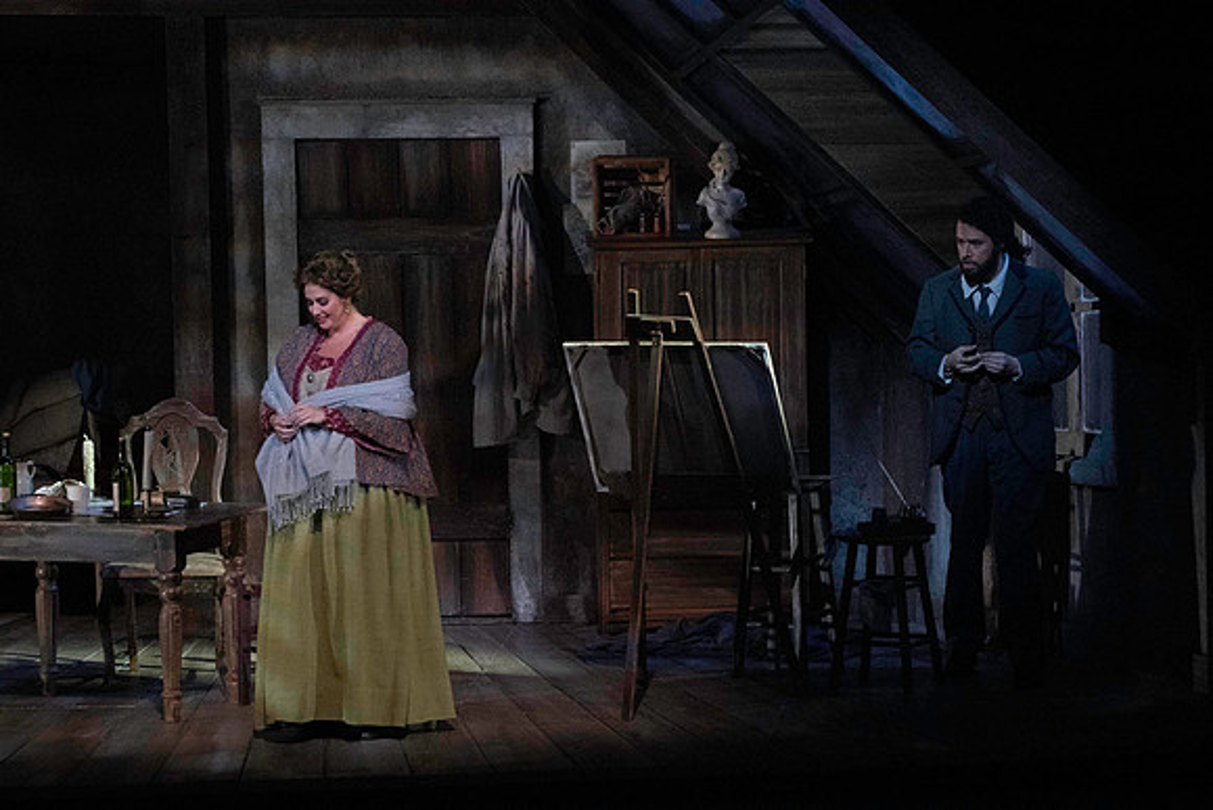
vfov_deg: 4.9
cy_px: 405
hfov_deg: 7.4
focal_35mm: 279
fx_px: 9403
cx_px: 606
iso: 16000
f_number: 11
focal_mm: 279
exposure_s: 1/320
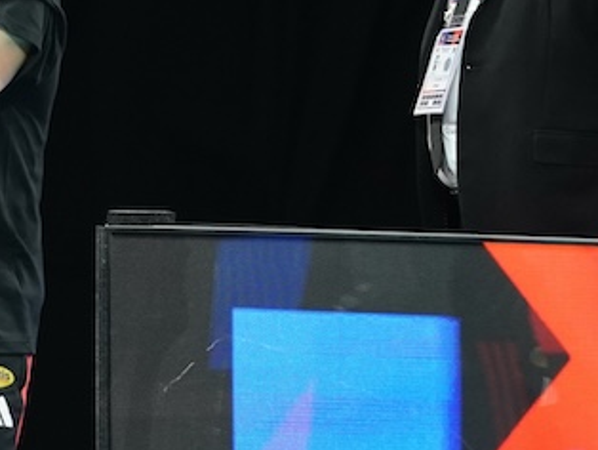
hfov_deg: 2.8
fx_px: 12188
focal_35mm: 705
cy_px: -114
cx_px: -130
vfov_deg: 2.1
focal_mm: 192
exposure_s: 1/1000
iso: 2000
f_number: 2.8
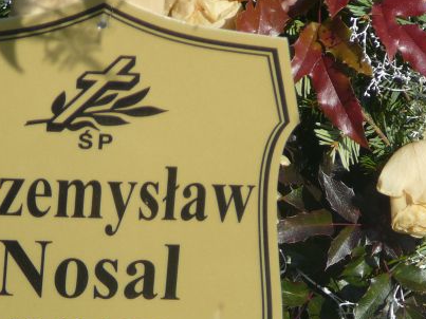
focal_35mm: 364
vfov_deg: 4.1
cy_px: 248
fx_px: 4478
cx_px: 118
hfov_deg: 5.4
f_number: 4.1
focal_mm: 34.1
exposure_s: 1/640
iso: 80
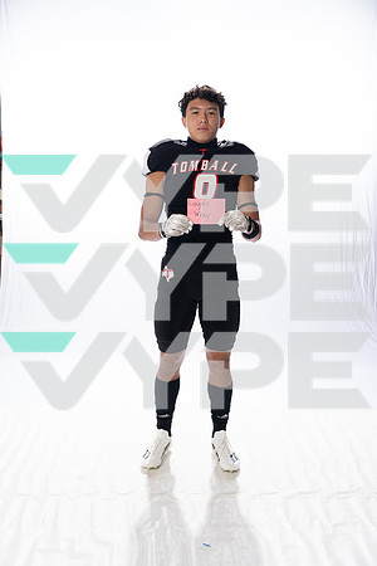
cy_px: 283
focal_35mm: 42
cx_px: 188
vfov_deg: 46.4
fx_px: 660
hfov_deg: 31.9
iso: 400
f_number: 4
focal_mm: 42
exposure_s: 1/250
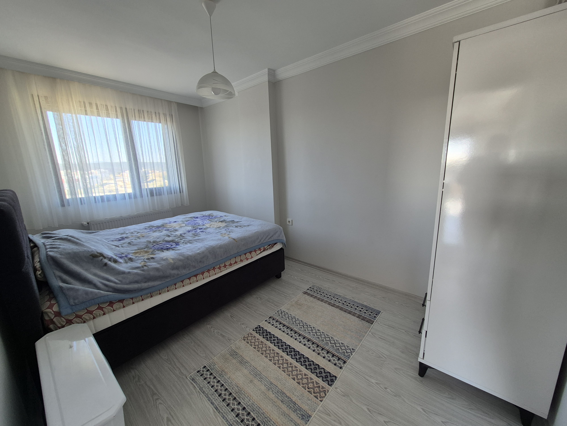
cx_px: 284
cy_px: 213
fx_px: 213
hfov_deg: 106.2
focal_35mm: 13
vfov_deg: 89.9
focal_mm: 1.74
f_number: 2.2
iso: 50
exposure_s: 1/50
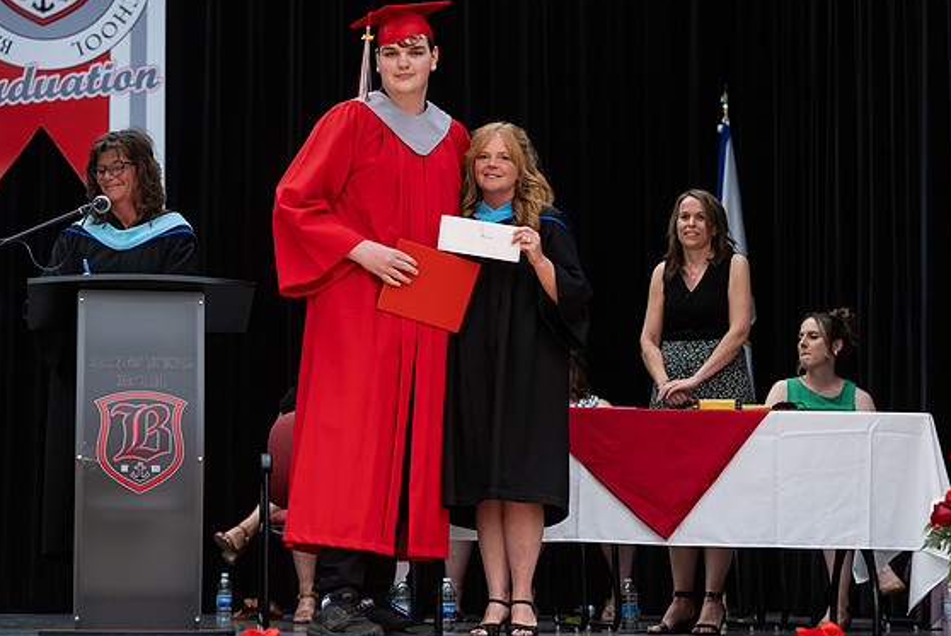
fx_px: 2802
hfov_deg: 19.3
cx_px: 460
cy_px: 357
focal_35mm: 106
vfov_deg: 12.9
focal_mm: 85
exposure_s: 1/200
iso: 1000
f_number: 2.8
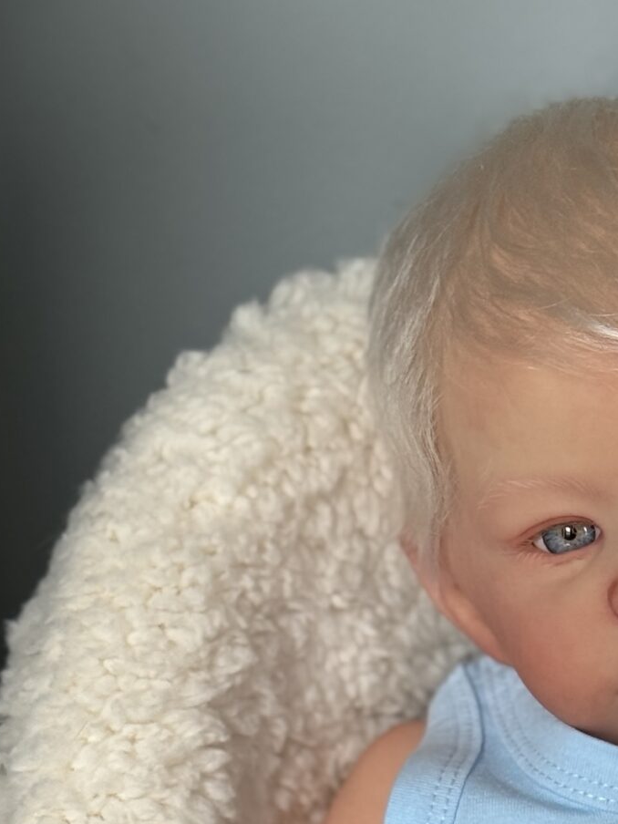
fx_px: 3237
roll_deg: +0.8
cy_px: 1065
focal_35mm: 136
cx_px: 767
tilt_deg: -33.8
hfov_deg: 10.7
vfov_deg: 14.0
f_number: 1.78
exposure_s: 1/105
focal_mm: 6.76
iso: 100
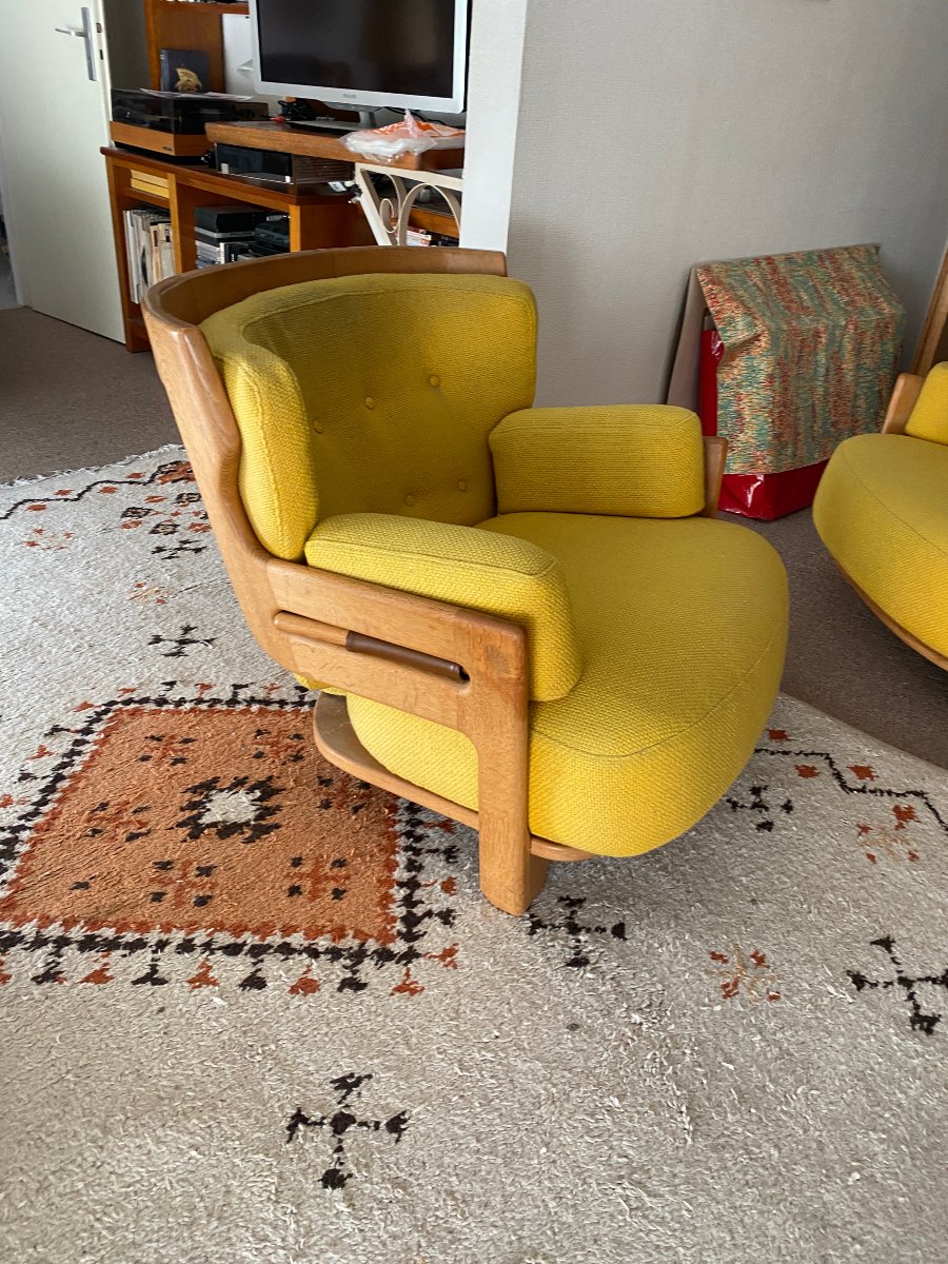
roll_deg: -4.5
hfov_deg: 53.1
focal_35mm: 26
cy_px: 632
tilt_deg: -32.1
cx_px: 474
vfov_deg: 67.3
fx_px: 949
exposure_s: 1/60
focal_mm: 4.25
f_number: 1.8
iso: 160
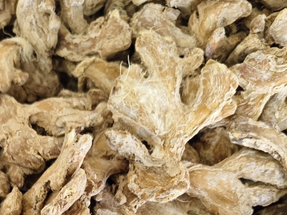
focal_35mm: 59
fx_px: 489
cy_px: 287
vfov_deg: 22.0
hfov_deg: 32.3
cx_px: 86
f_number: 1.88
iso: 542
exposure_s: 1/100
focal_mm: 5.56
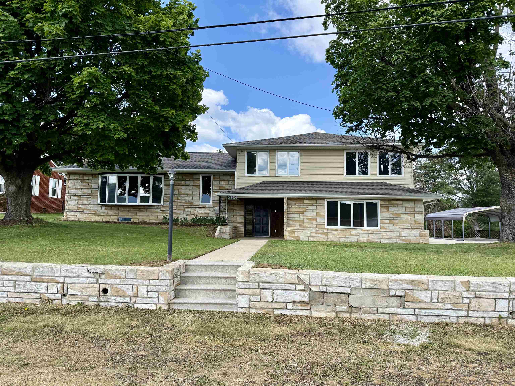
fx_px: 357
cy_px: 193
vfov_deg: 56.8
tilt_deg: +4.8
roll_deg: -1.1
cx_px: 258
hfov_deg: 71.6
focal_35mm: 24
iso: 100
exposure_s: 1/2232
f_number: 1.78
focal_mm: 6.76
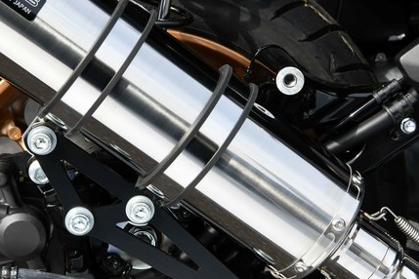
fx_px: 1129
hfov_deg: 21.0
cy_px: 98
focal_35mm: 97
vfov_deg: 14.1
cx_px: 189
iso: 400
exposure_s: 1/500
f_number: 10
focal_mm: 52
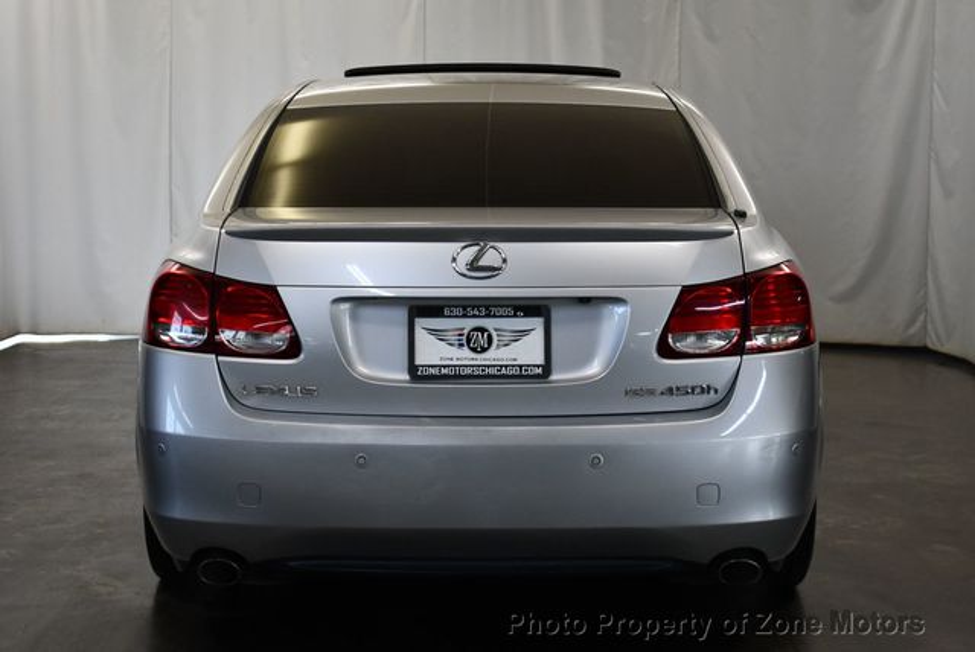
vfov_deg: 20.1
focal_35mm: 68
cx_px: 488
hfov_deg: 29.6
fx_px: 1843
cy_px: 326
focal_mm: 34
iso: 800
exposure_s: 1/200
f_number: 4.5
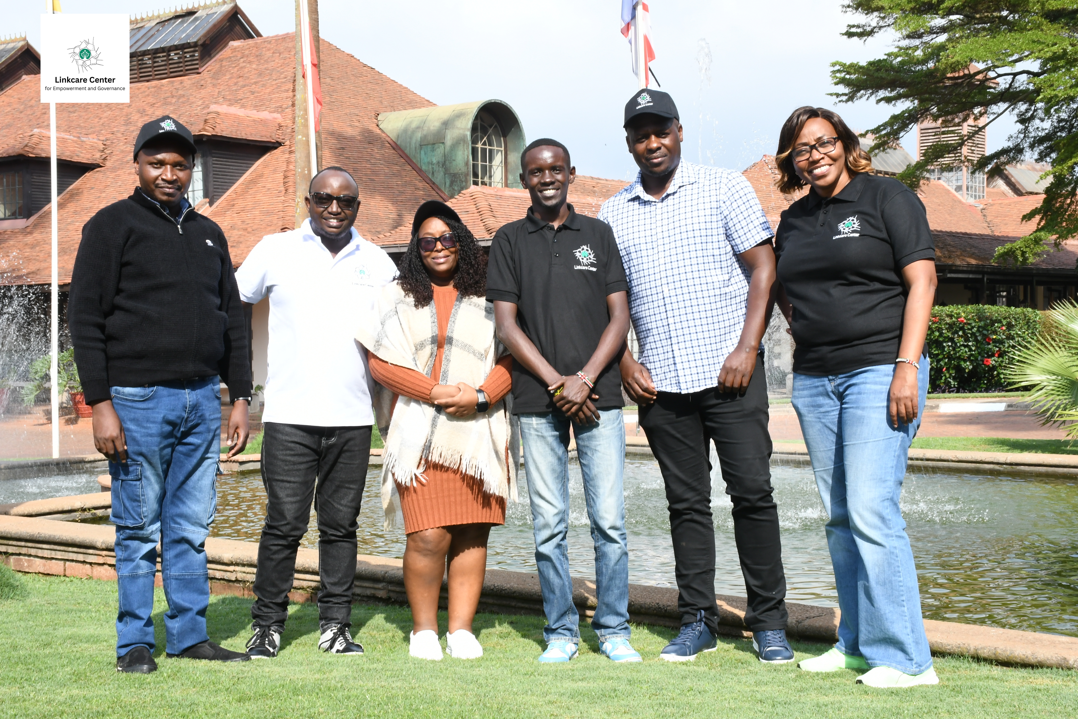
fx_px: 1527
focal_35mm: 51
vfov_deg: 26.5
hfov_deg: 38.9
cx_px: 539
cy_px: 360
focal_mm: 34
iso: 500
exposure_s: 1/100
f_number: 18
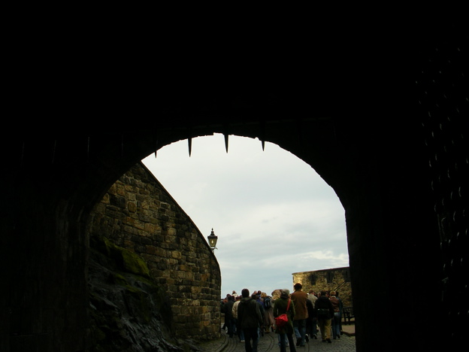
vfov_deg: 36.8
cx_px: 235
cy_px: 176
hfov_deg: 47.9
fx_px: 528
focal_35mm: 39
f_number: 5.6
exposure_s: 1/155
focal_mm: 5.8
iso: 50
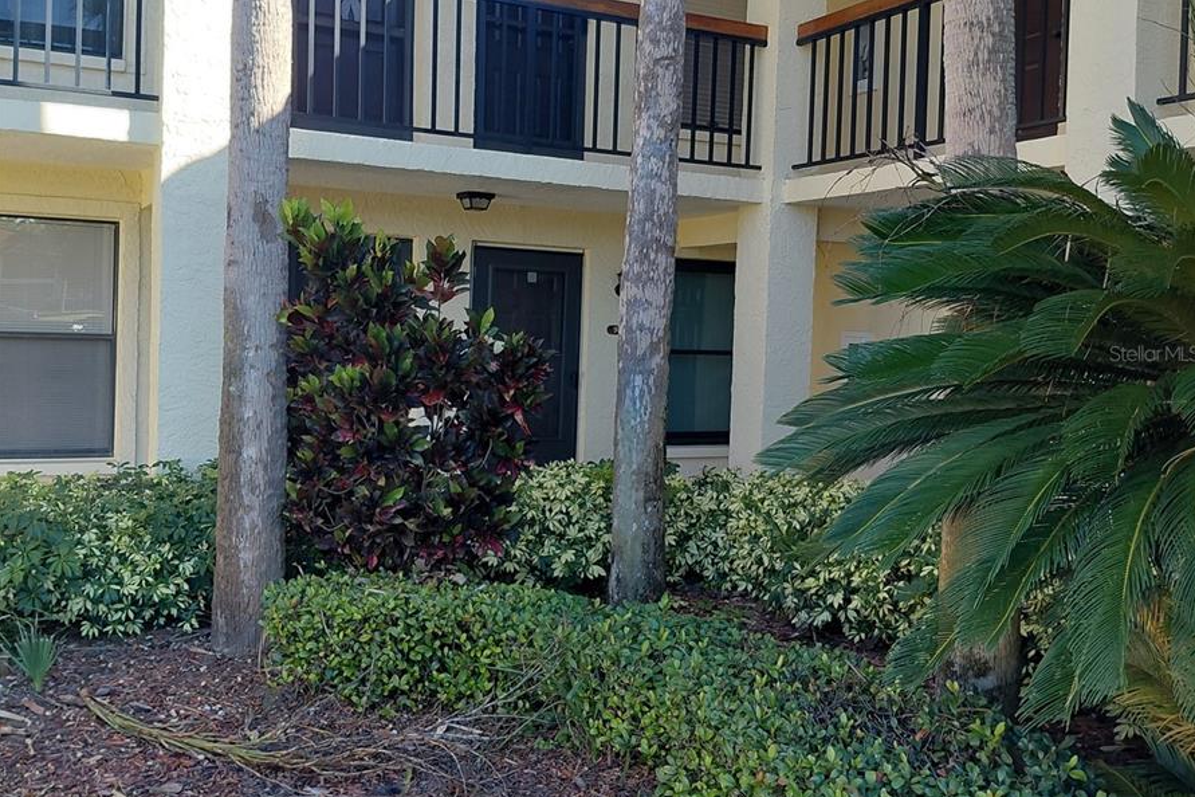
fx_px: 1162
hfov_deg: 54.4
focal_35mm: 35
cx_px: 601
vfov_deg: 37.8
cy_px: 353
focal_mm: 4.69
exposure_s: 1/201
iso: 50
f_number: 1.8
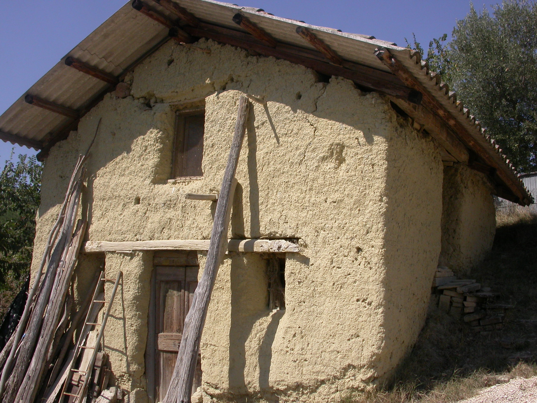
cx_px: 268
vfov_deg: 37.7
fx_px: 589
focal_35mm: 38
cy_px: 202
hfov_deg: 49.0
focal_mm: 7.85
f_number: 7.5
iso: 100
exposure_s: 1/391
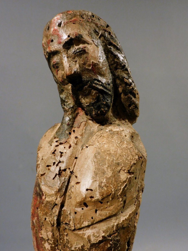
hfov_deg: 46.8
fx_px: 217
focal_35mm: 30
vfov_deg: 60.0
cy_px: 126
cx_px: 94
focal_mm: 5.4
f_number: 3.5
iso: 320
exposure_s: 1/30
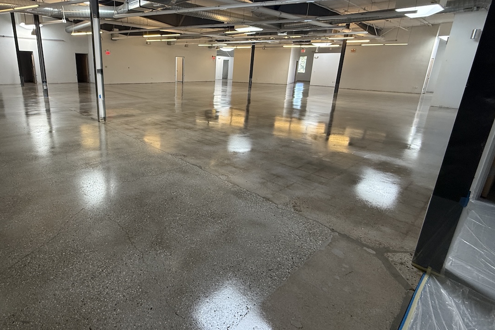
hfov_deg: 85.2
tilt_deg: -16.4
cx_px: 185
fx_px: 261
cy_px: 137
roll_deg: -2.1
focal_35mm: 19
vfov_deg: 64.1
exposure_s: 1/99
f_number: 2.2
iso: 160
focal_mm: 2.22
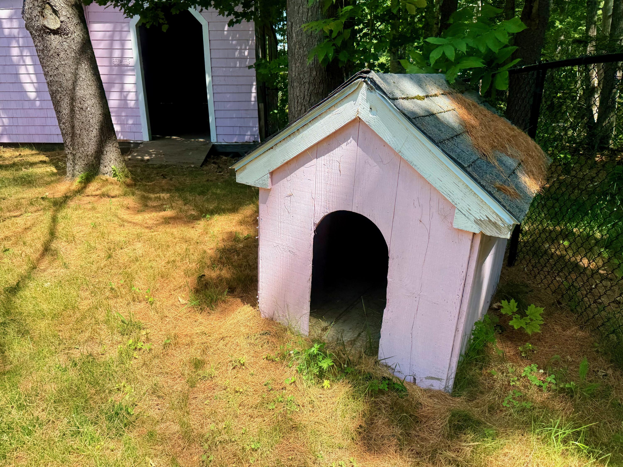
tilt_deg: -22.0
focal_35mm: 24
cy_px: 234
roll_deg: -1.0
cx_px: 312
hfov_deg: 71.6
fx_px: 432
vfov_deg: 56.8
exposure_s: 1/1653
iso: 80
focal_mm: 6.76
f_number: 1.78
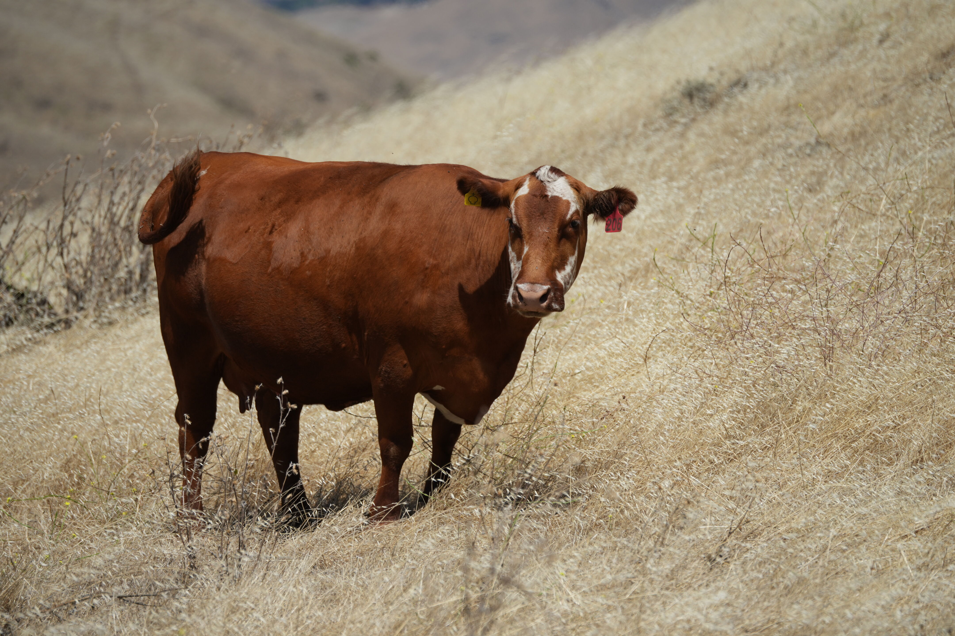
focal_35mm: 339
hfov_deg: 6.1
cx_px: 478
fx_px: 8992
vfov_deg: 4.1
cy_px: 318
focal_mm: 339
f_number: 6.3
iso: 320
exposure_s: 1/1600
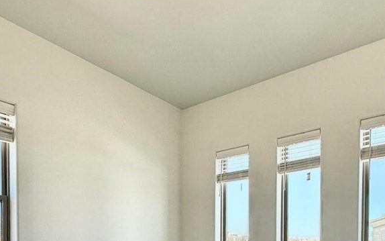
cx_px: 174
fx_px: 325
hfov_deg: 61.1
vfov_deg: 35.8
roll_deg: -0.9
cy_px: 252
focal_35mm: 31
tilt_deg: -1.2
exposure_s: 1/188
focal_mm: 2.22
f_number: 2.2
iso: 64
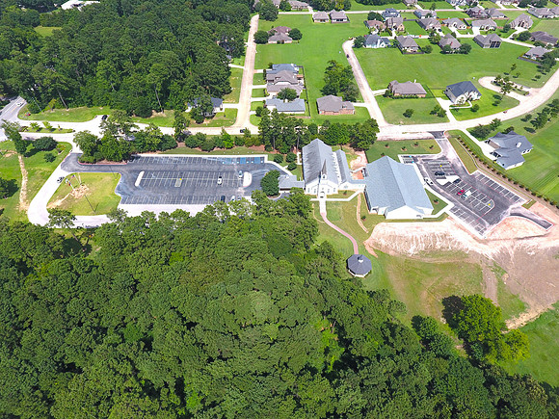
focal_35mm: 20
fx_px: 323
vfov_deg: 66.0
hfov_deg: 81.7
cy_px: 210
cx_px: 280
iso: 100
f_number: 2.8
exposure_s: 1/955
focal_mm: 3.61
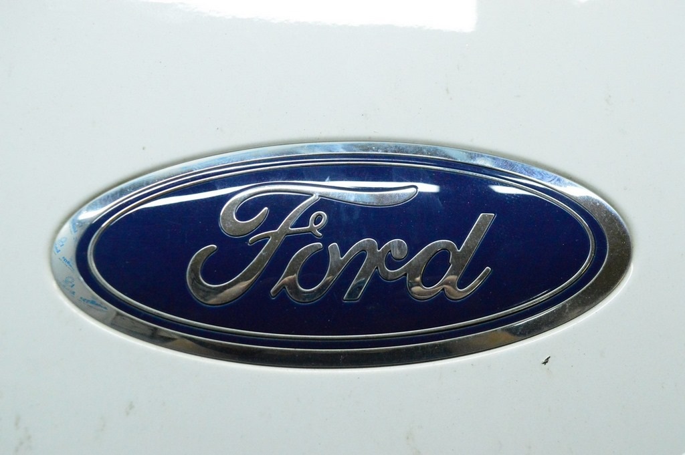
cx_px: 342
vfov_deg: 28.9
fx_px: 884
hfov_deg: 42.4
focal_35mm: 46
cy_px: 228
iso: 6400
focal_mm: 31
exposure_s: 1/320
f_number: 6.3
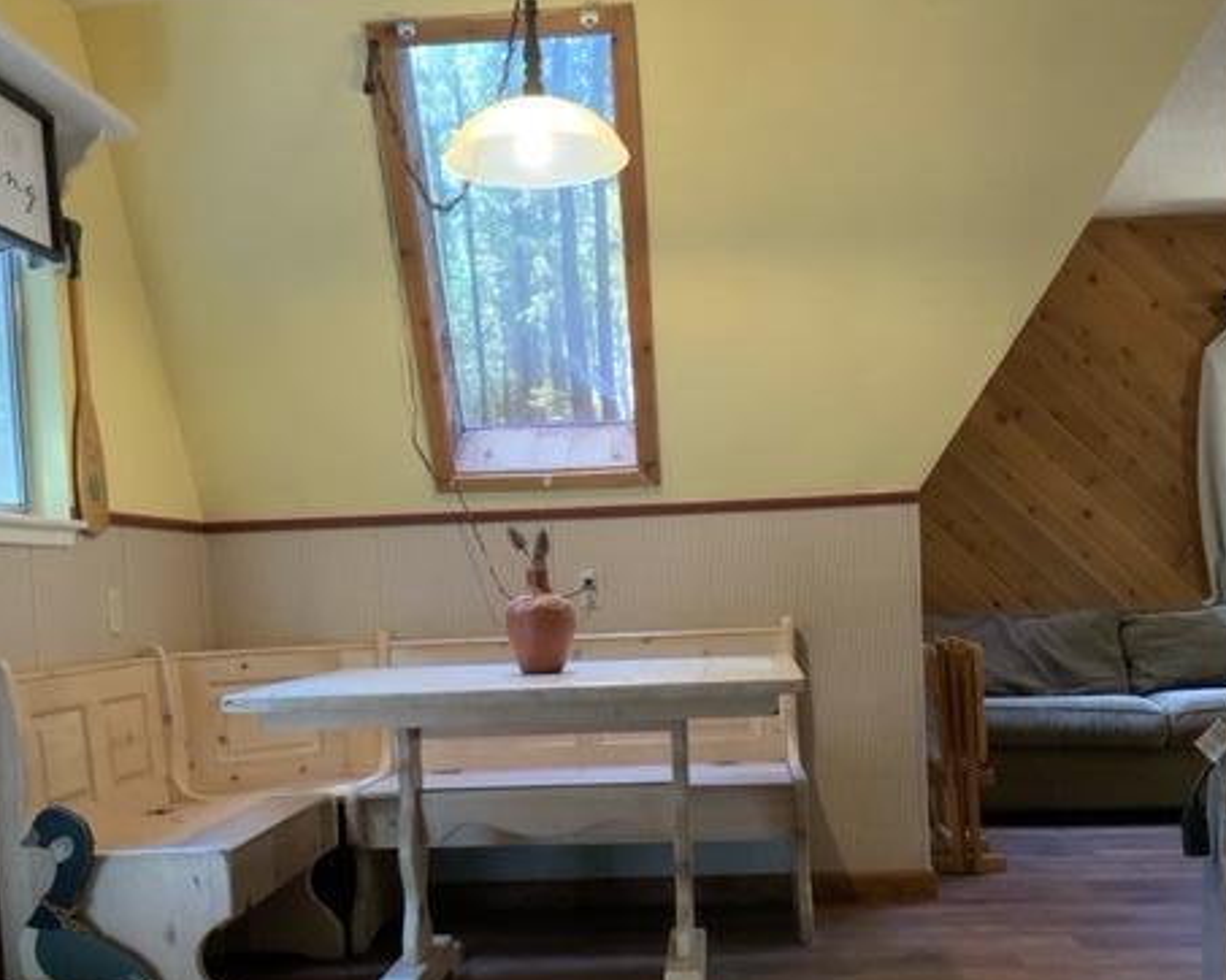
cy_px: 671
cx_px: 639
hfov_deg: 45.8
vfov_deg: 36.8
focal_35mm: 40
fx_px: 1451
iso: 200
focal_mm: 3
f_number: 1.8
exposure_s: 1/60
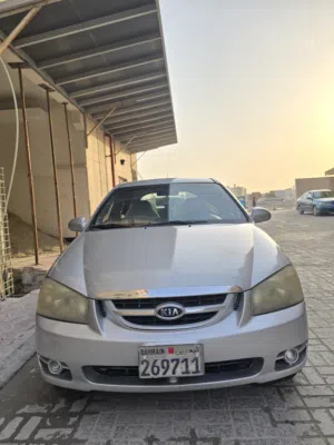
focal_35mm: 23
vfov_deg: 73.9
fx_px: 296
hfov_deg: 58.9
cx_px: 167
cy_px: 222
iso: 12
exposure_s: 1/180
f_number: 1.7
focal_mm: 6.3
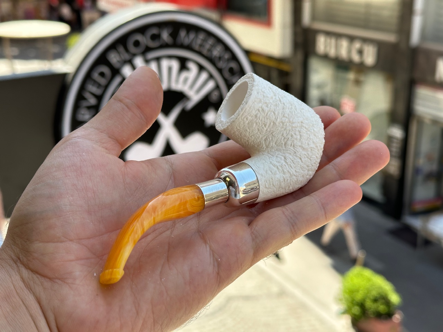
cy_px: 166
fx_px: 614
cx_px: 222
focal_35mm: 48
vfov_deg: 30.3
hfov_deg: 39.7
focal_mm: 6.86
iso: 64
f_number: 1.78
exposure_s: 1/699
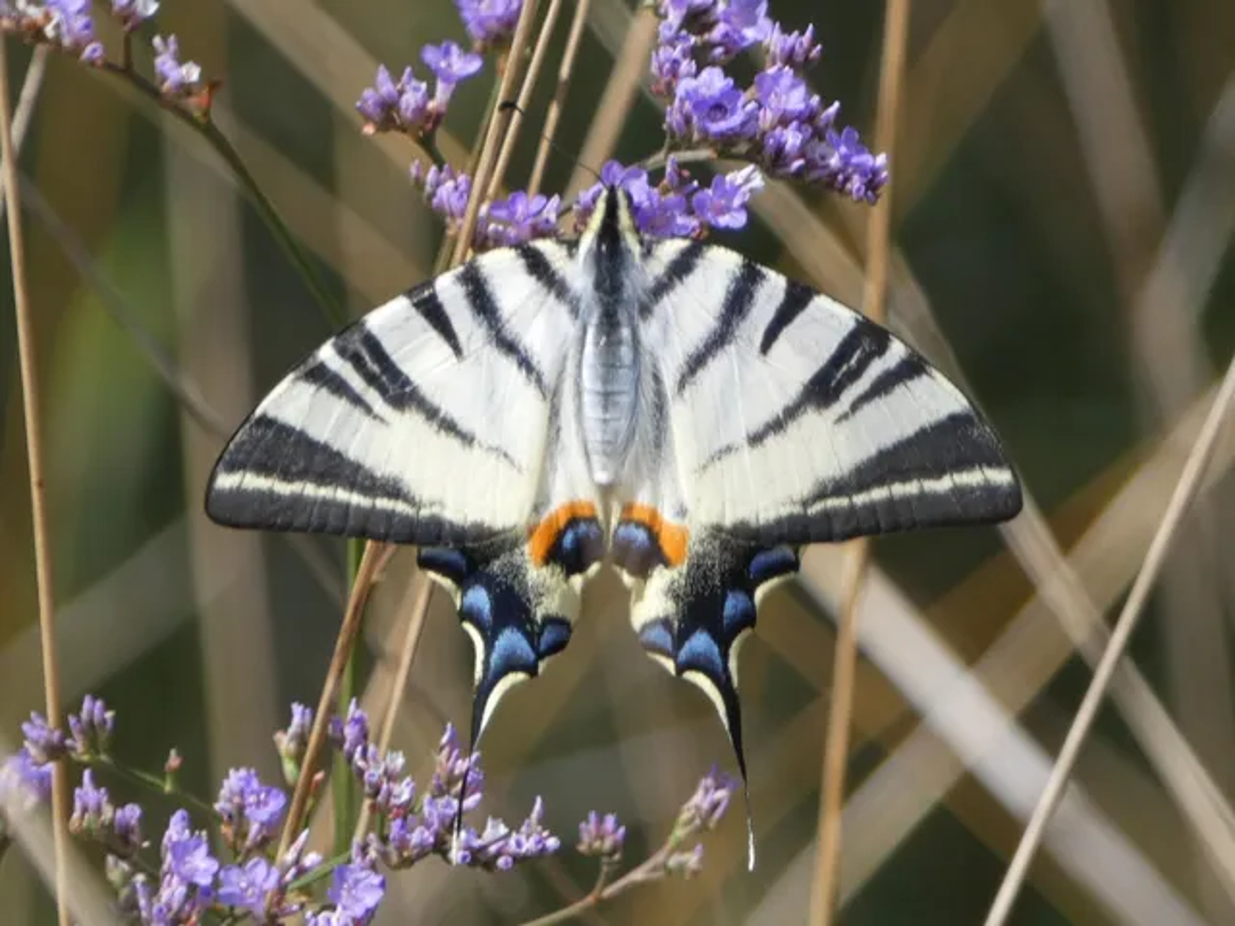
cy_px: 463
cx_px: 618
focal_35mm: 717
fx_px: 25581
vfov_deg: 2.1
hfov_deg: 2.8
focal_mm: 128.4
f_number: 5.6
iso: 80
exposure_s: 1/100
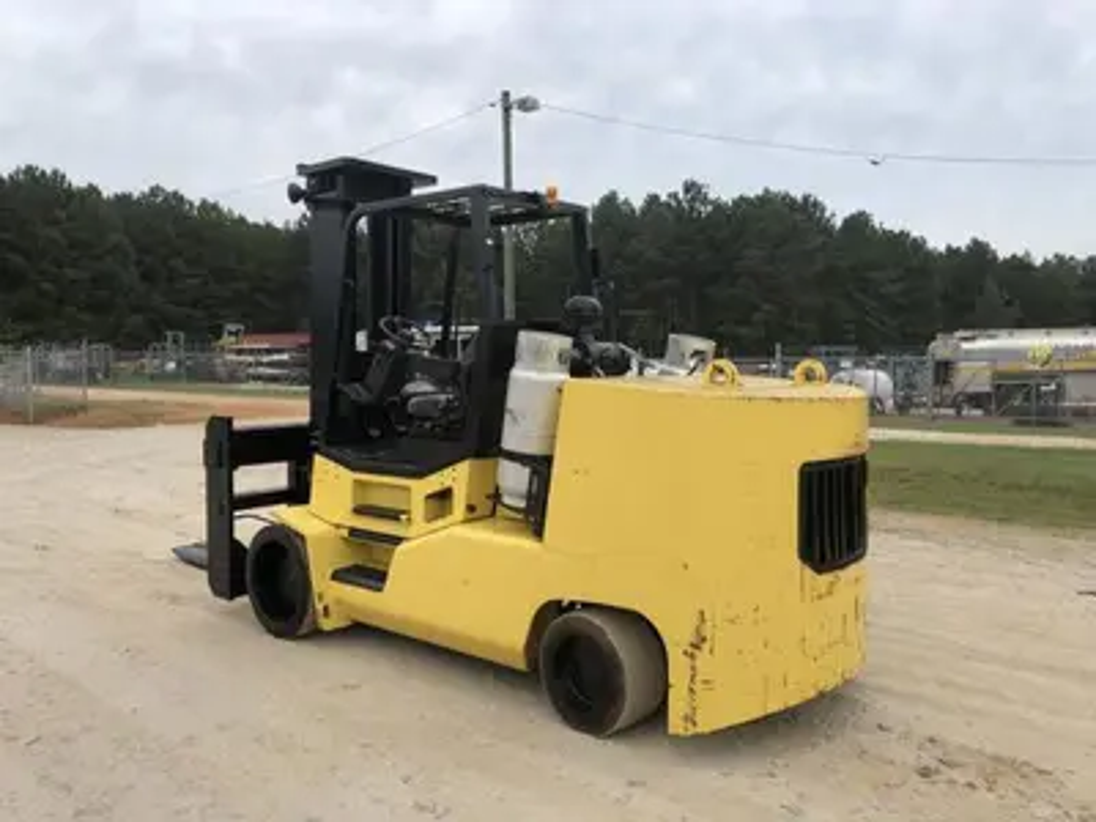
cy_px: 411
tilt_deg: -2.7
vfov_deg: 49.7
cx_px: 548
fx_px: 887
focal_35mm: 28
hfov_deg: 63.4
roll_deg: +1.5
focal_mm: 4
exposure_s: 1/685
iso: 20
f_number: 1.8
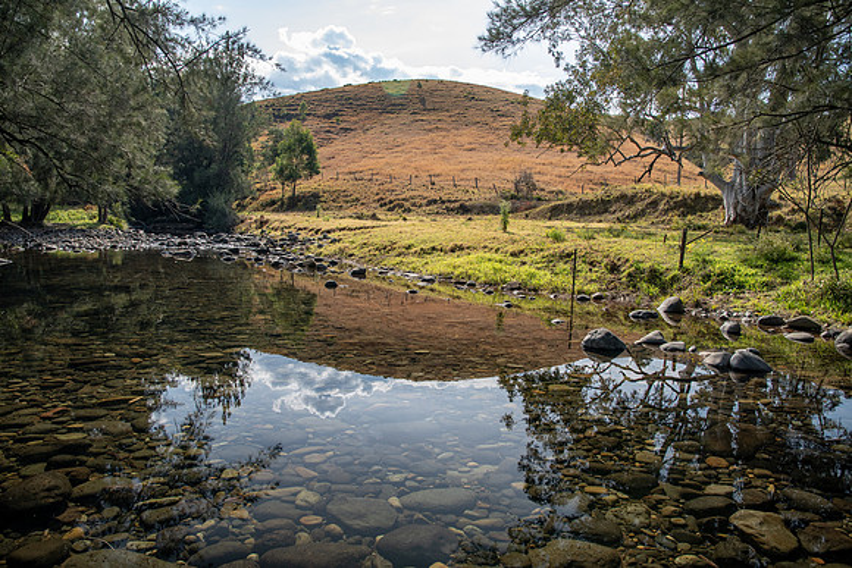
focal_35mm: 24
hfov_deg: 73.7
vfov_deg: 53.2
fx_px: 568
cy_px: 284
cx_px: 426
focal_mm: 16
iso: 200
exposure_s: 1/500
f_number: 4
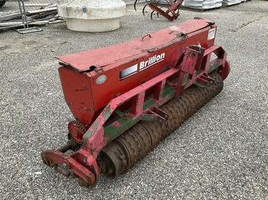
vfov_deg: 44.1
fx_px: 248
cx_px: 137
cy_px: 103
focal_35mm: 32
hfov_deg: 56.8
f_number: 1.8
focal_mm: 3
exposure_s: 1/122
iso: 64
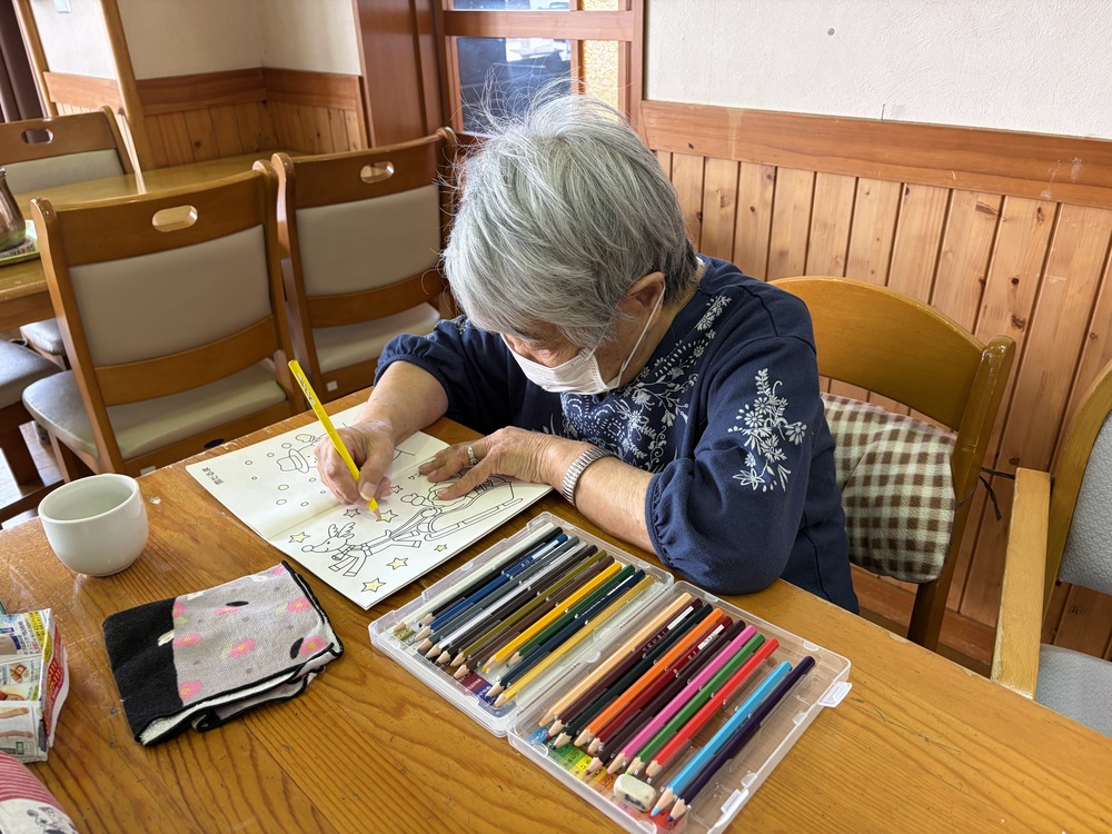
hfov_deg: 67.3
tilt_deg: -26.3
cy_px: 417
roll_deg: +2.4
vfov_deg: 53.1
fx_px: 835
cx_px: 556
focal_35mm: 26
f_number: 1.6
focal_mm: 5.96
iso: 64
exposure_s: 1/60
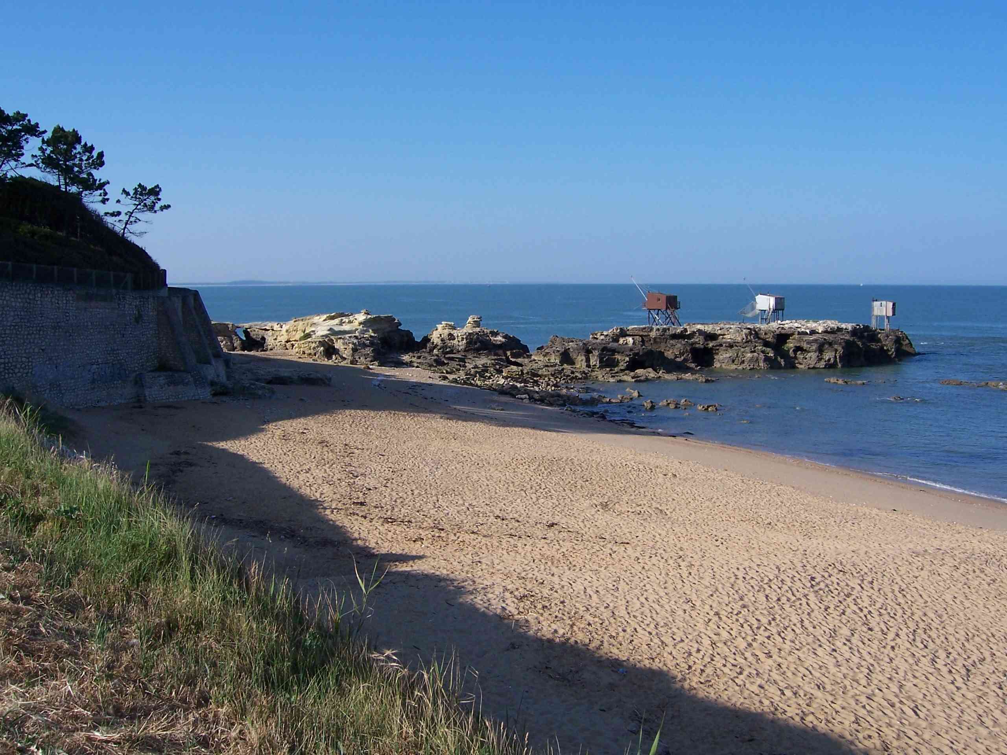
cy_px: 378
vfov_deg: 39.7
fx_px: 1047
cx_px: 504
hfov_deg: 51.4
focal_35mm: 36
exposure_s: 1/500
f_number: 4.8
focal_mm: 6
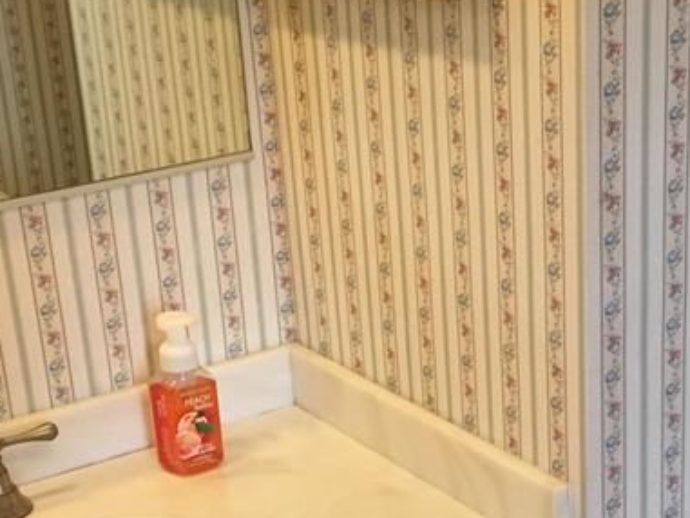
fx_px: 1555
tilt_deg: -23.9
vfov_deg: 18.6
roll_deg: +4.1
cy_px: 467
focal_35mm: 78
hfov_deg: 25.0
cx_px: 393
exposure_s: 1/30
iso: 160
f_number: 2.2
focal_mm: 4.15
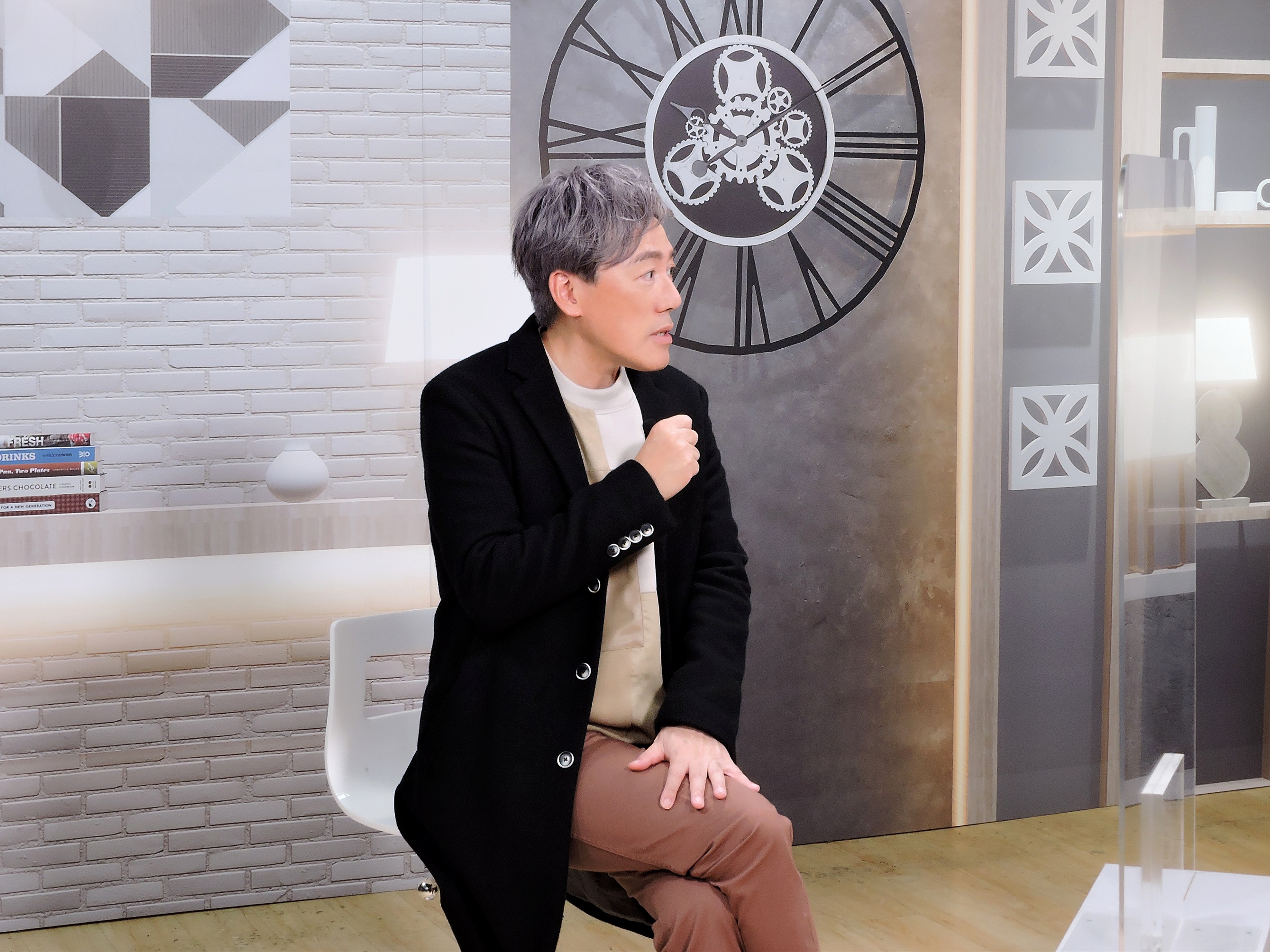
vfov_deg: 24.4
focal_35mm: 60
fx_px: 2201
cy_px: 476
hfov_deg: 32.2
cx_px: 635
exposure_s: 1/30
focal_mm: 10.7
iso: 200
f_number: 4.2
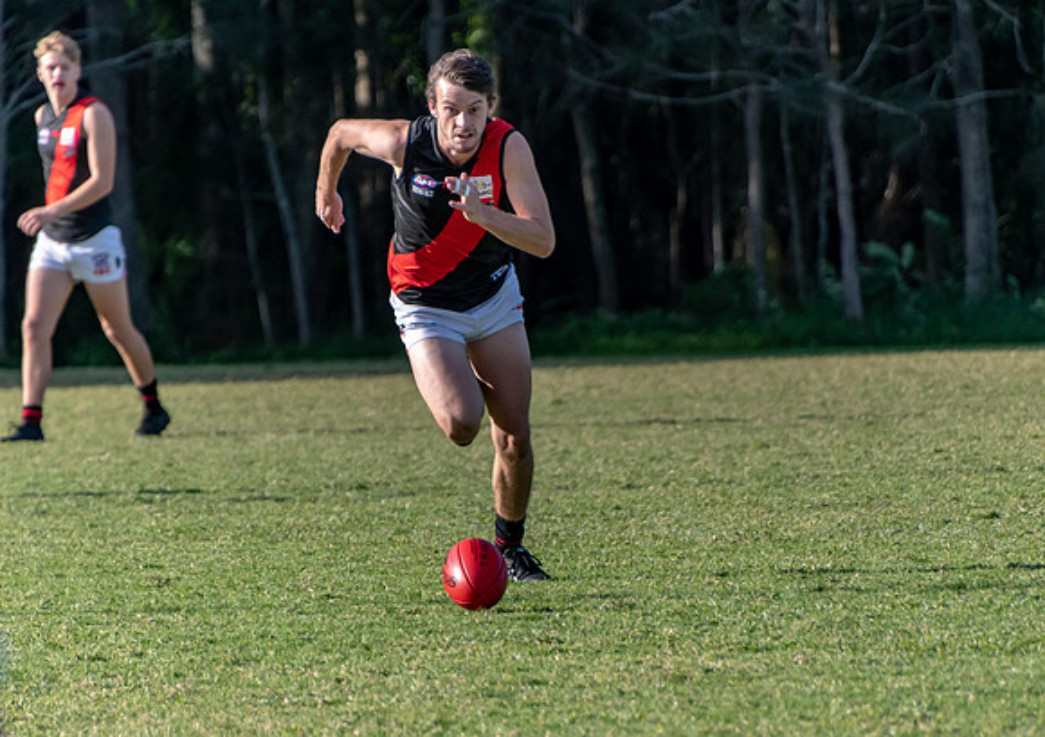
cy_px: 413
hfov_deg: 3.3
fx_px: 18056
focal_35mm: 611
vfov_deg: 2.3
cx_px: 541
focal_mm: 350
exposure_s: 1/2500
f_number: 6.3
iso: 800
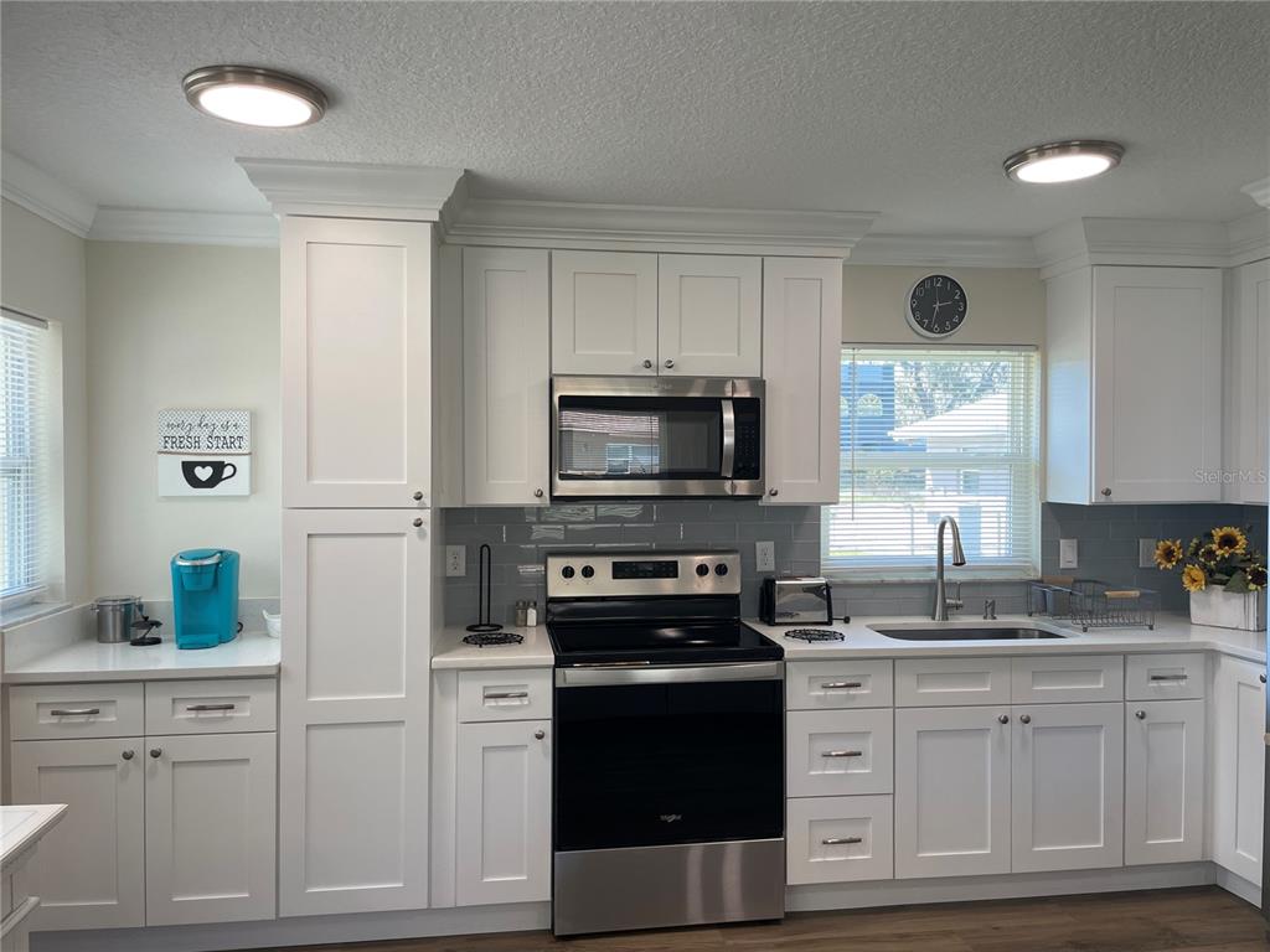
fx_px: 954
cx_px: 635
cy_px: 476
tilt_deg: -1.2
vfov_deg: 53.1
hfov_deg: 67.3
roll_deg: +0.7
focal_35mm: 26
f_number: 1.6
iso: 50
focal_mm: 4.2
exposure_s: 1/120
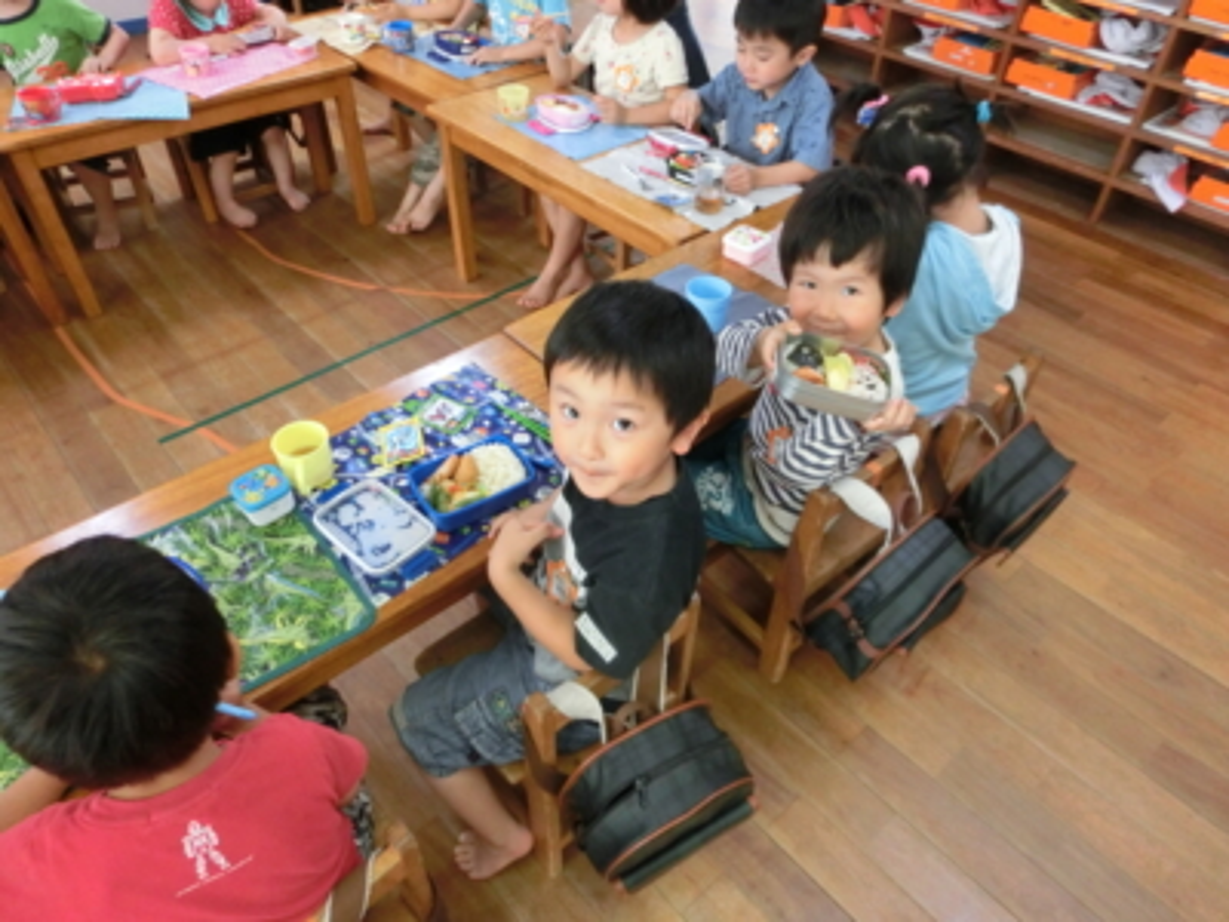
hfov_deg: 71.6
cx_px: 614
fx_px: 852
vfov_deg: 56.8
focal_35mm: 24
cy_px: 461
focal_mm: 4.24
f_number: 3
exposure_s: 1/125
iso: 500
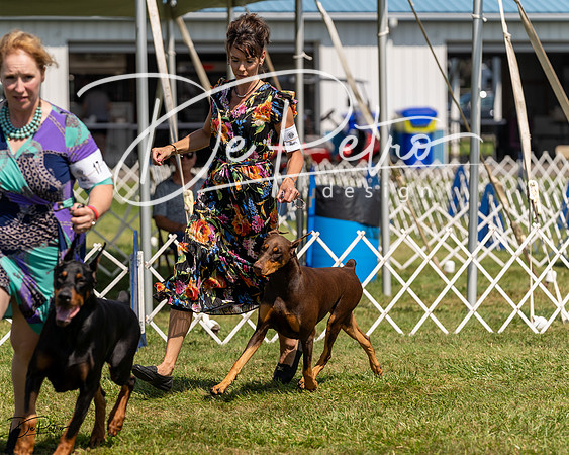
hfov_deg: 11.7
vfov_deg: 9.3
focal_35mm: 166
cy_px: 228
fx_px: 2787
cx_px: 284
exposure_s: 1/2000
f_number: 4
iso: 200
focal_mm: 147
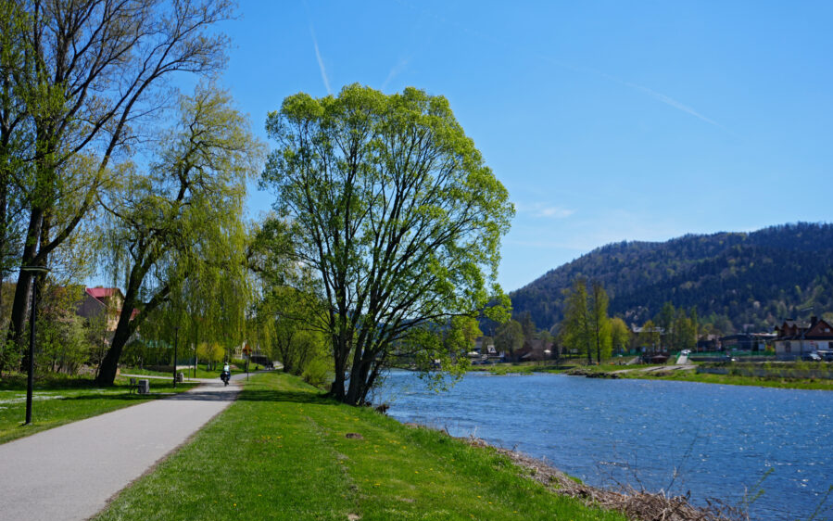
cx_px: 415
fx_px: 831
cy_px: 264
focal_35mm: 37
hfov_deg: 53.3
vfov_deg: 34.8
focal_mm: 21
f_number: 5
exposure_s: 1/800
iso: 100
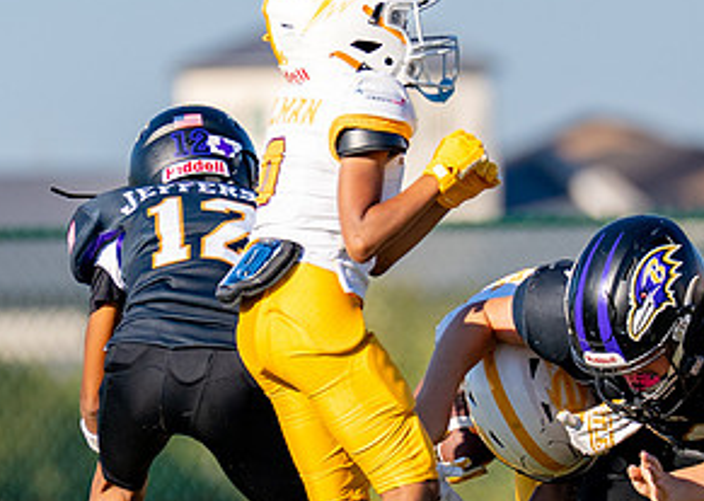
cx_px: 526
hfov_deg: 2.2
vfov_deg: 1.5
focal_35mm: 931
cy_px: 377
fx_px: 18589
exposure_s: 1/3200
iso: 160
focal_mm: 200
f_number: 2.8
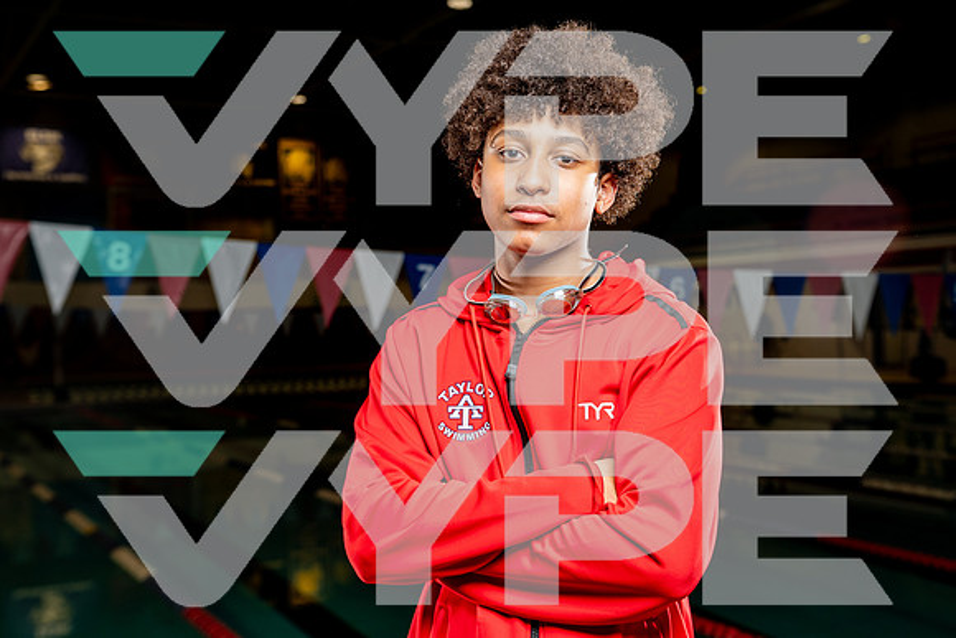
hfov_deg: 40.0
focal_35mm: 49
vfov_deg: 27.3
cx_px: 462
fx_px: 1314
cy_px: 315
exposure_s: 1/250
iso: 320
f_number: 4.5
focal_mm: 47
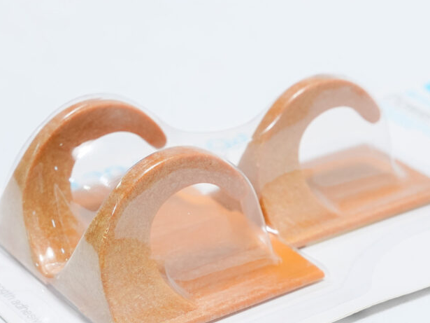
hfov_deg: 17.1
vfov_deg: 12.9
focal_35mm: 115
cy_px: 161
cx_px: 236
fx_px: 1428
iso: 3200
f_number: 11
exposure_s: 1/125
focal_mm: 70
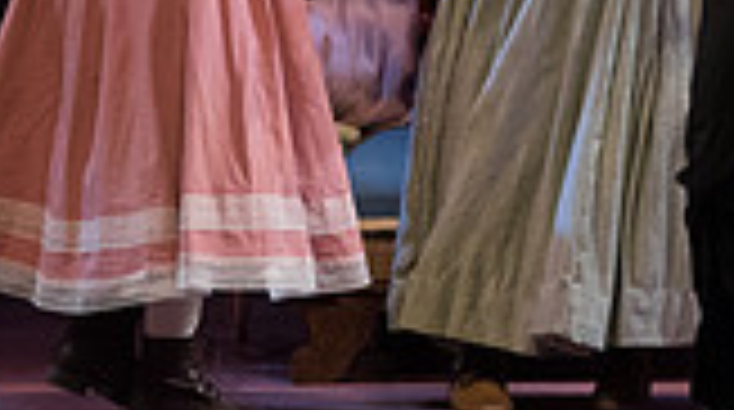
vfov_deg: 2.0
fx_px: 11987
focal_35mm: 617
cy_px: -173
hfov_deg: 3.5
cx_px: 878
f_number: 3.2
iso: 3200
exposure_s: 1/500
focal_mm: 165
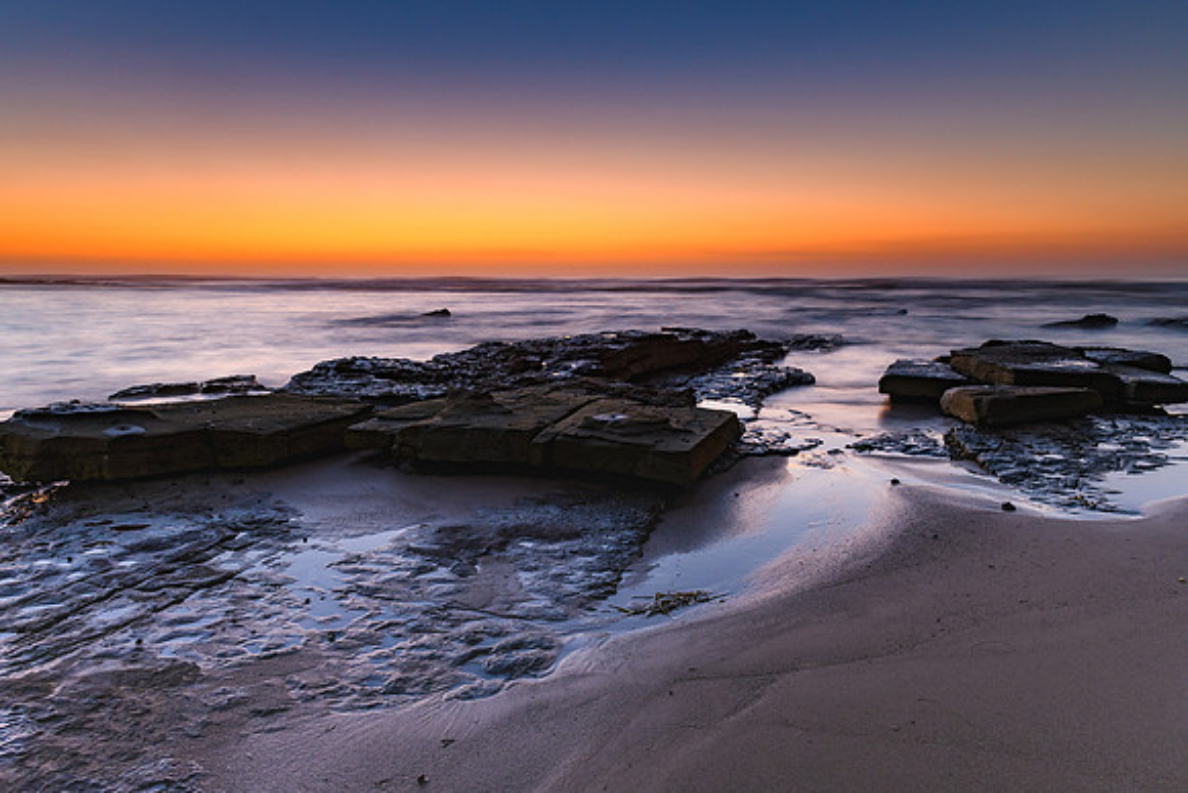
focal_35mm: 25
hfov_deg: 72.3
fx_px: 813
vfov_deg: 52.0
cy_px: 396
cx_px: 595
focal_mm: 16
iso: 250
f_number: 8
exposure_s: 8
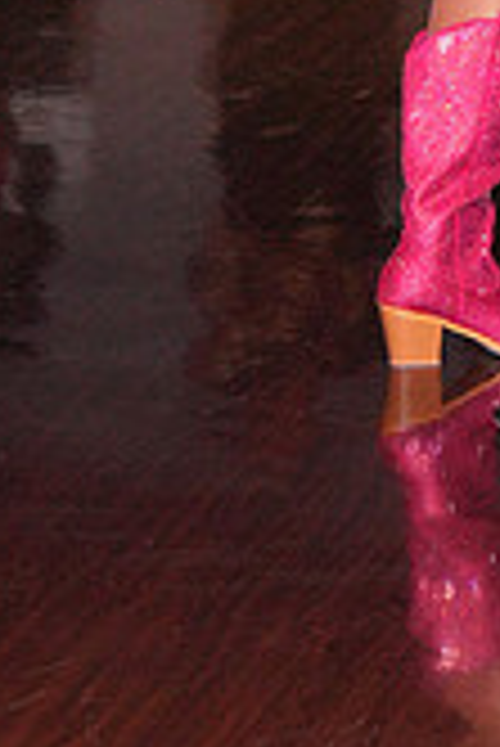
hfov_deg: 5.6
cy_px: -418
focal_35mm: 244
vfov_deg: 8.2
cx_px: 556
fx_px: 5072
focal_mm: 70
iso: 4000
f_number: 4
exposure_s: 1/200
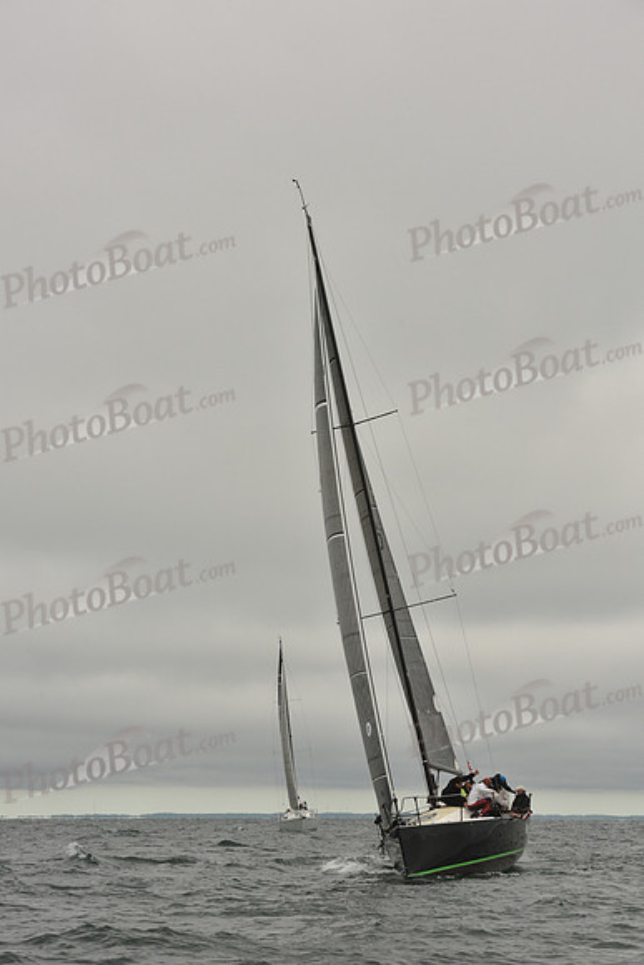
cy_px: 482
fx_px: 2547
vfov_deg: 21.5
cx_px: 322
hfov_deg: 14.4
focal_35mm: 95
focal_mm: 95
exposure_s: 1/800
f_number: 9
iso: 320
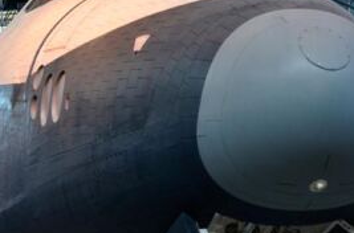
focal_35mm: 72
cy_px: 117
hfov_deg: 27.6
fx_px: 706
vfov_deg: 18.8
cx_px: 74
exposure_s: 1/60
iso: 400
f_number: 3.8
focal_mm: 20
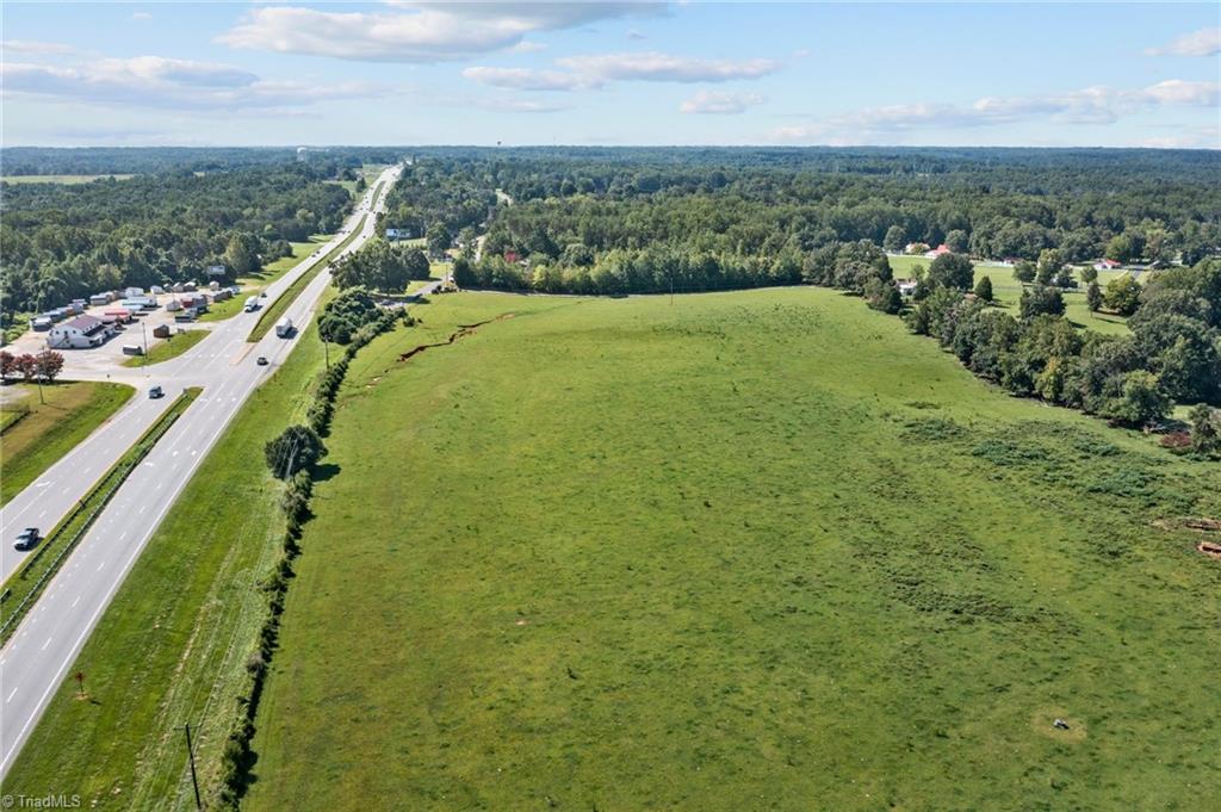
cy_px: 406
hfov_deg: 65.5
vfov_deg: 46.3
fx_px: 949
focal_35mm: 28
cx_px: 610
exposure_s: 1/400
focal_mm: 10.26
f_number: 5.6
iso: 100
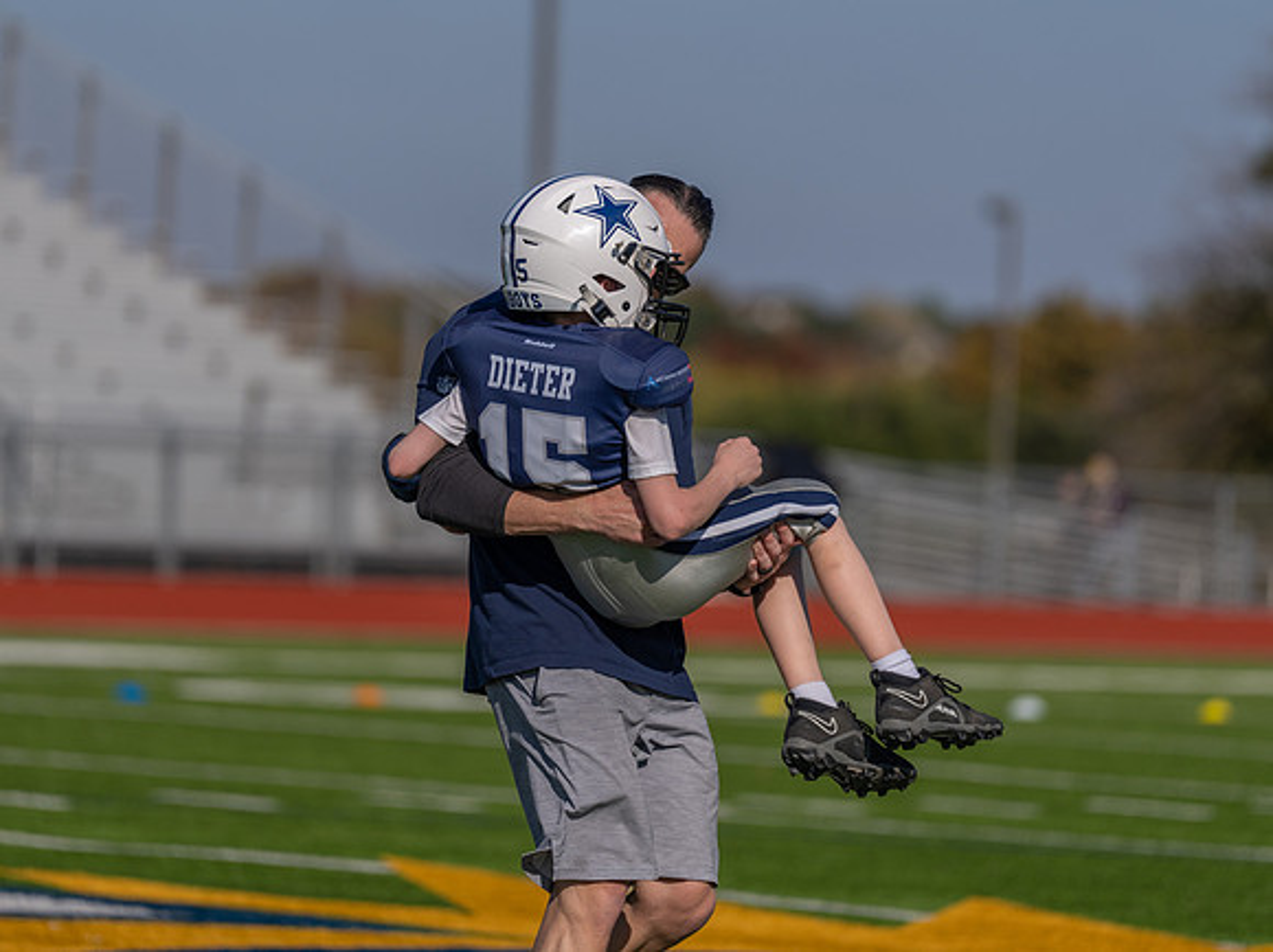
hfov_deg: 8.0
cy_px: 424
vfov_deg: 6.0
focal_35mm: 246
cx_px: 565
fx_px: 9054
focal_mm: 200
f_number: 3.2
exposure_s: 1/5000
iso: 160
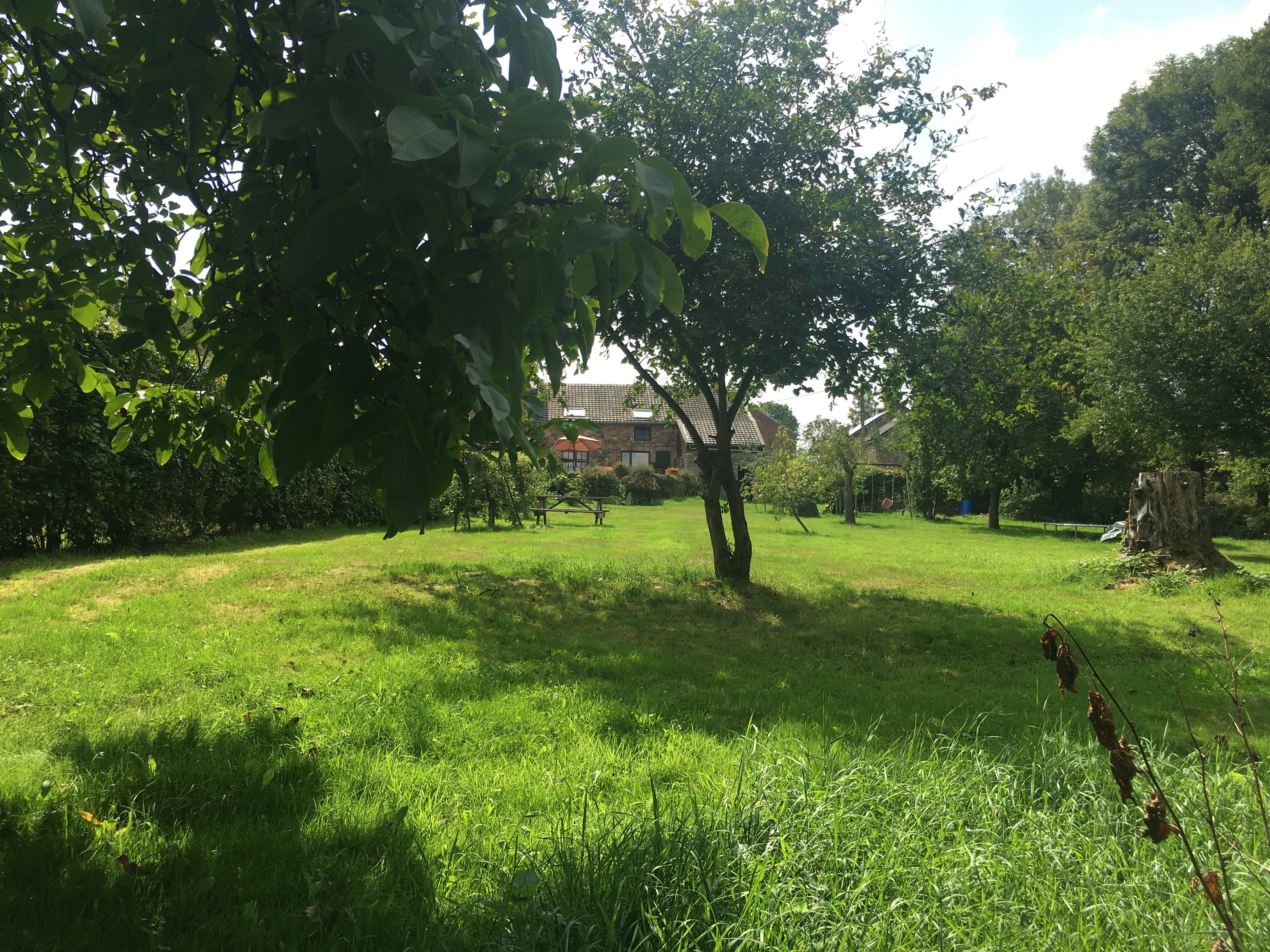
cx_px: 635
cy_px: 476
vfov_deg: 48.2
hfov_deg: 61.7
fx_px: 1064
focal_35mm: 29
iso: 25
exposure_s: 1/916
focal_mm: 4.15
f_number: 2.2
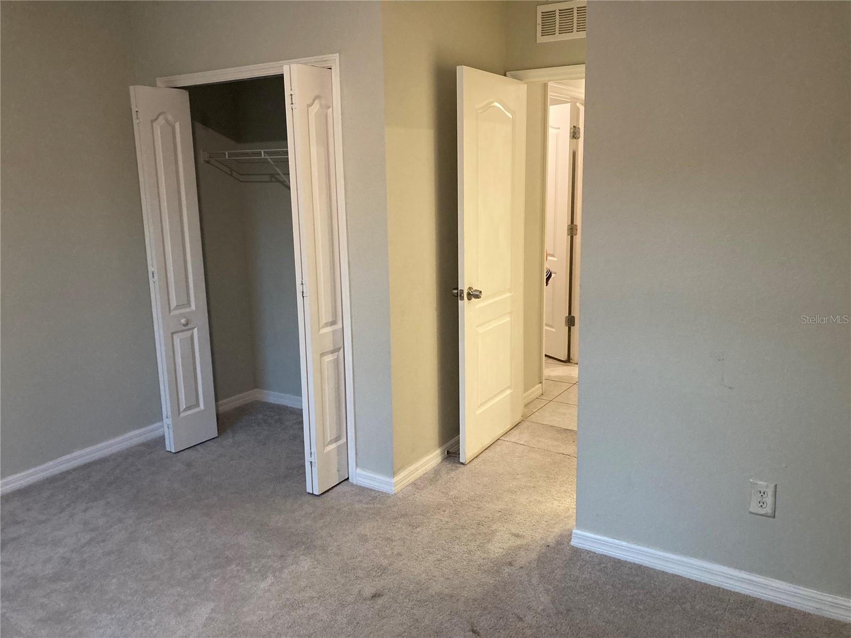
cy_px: 319
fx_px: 688
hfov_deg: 63.4
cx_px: 426
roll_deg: +1.7
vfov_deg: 49.7
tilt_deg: -9.7
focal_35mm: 28
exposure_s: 1/60
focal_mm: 3.99
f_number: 1.8
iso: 250
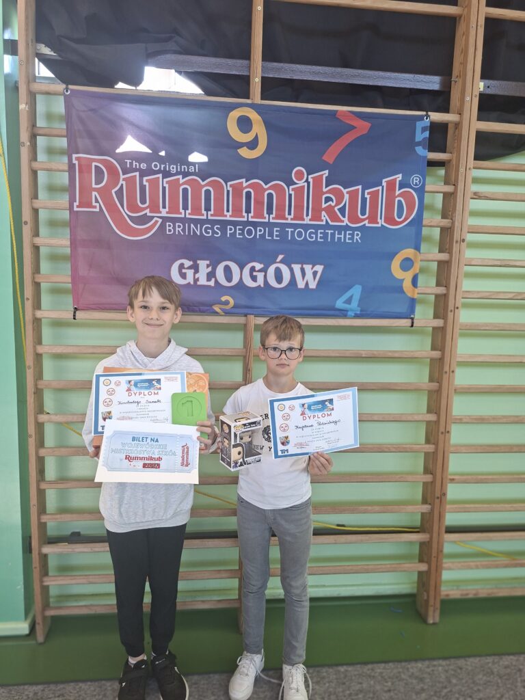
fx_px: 465
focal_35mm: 23
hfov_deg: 58.9
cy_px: 350
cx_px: 262
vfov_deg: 73.9
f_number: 1.8
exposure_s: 1/100
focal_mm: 5.54
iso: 200
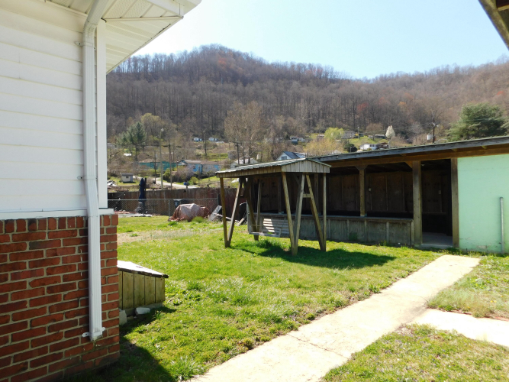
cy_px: 191
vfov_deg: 58.9
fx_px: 338
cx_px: 254
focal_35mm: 23
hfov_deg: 73.9
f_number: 3
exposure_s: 1/800
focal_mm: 4
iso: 125
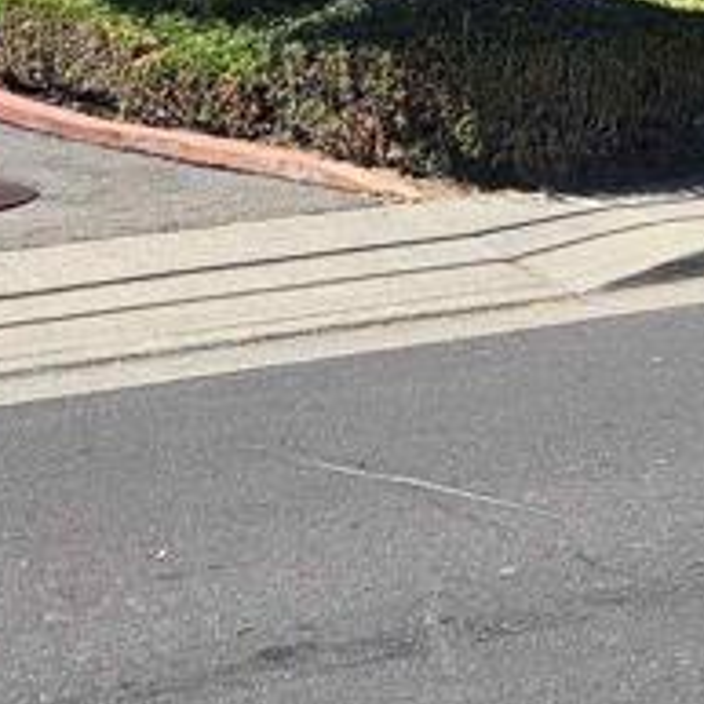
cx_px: 704
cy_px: -197
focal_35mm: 108
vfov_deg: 15.4
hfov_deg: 15.8
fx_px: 2485
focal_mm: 5.4
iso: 25
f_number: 1.8
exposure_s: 1/1093
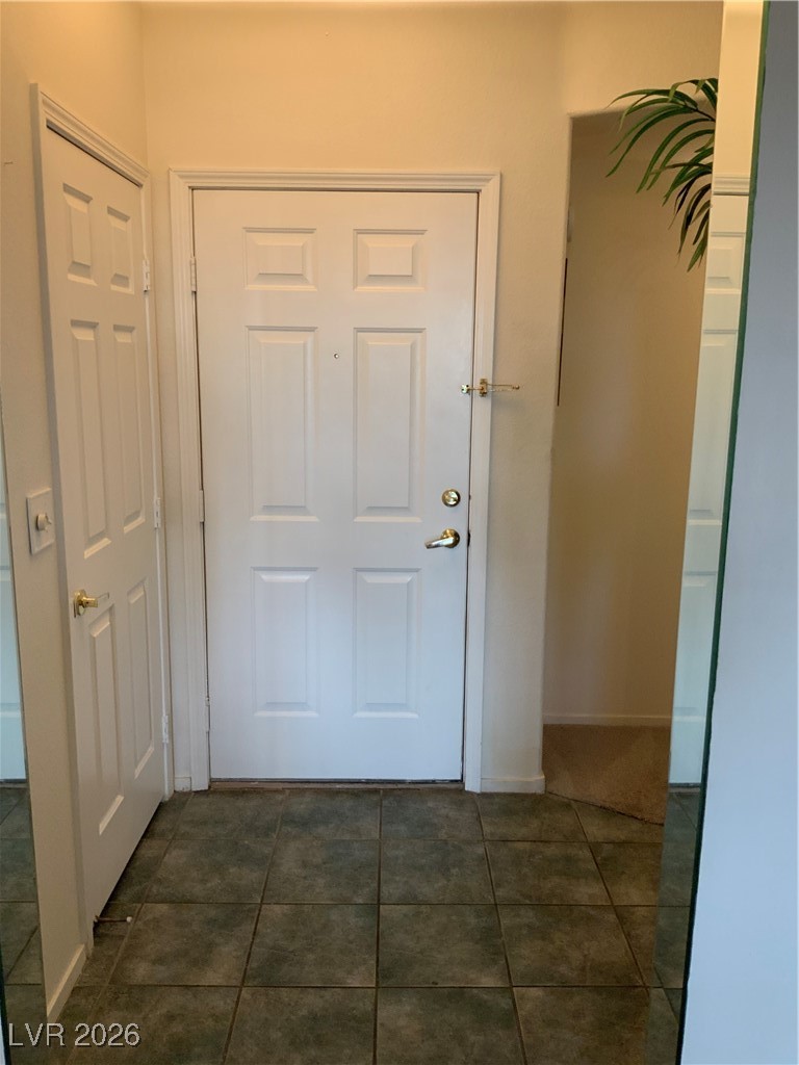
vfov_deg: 61.7
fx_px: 892
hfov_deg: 48.2
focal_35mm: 29
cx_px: 400
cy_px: 532
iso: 125
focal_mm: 3
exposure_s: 1/60
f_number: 1.8
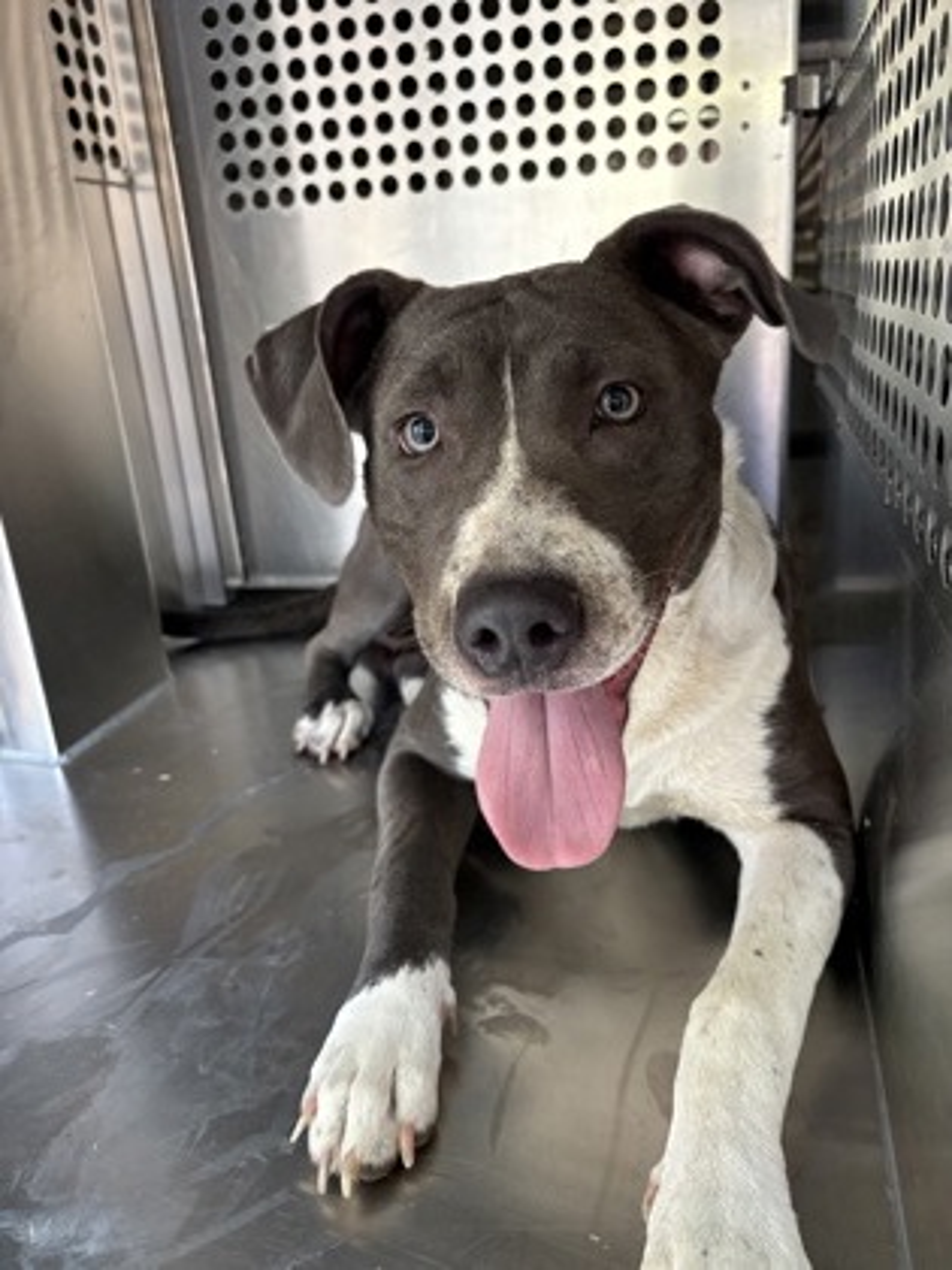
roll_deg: +2.6
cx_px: 476
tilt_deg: -13.6
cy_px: 635
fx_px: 953
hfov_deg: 53.1
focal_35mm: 26
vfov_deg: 67.3
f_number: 1.6
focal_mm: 5.96
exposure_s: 1/60
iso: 320
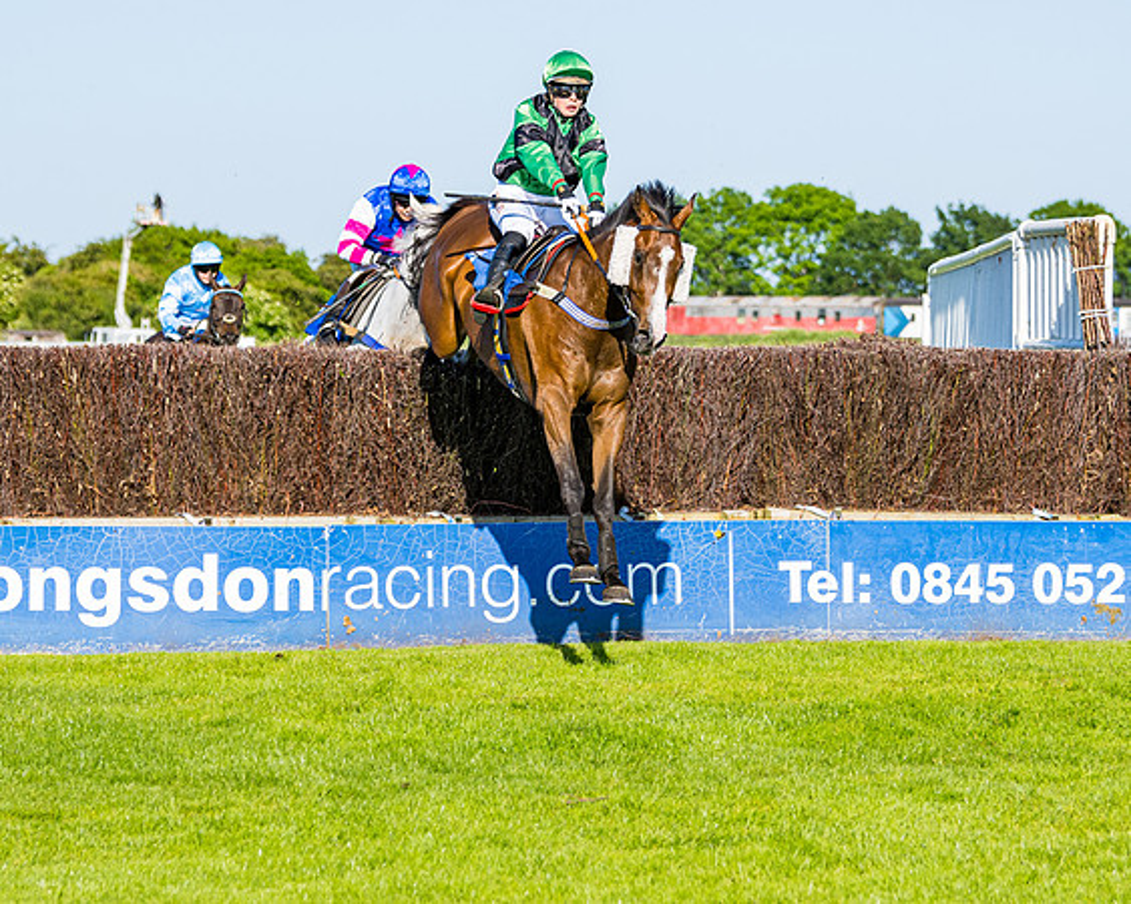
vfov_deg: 8.9
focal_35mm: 173
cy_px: 398
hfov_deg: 11.2
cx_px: 534
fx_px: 5793
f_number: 4
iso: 200
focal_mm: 95
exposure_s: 1/2000
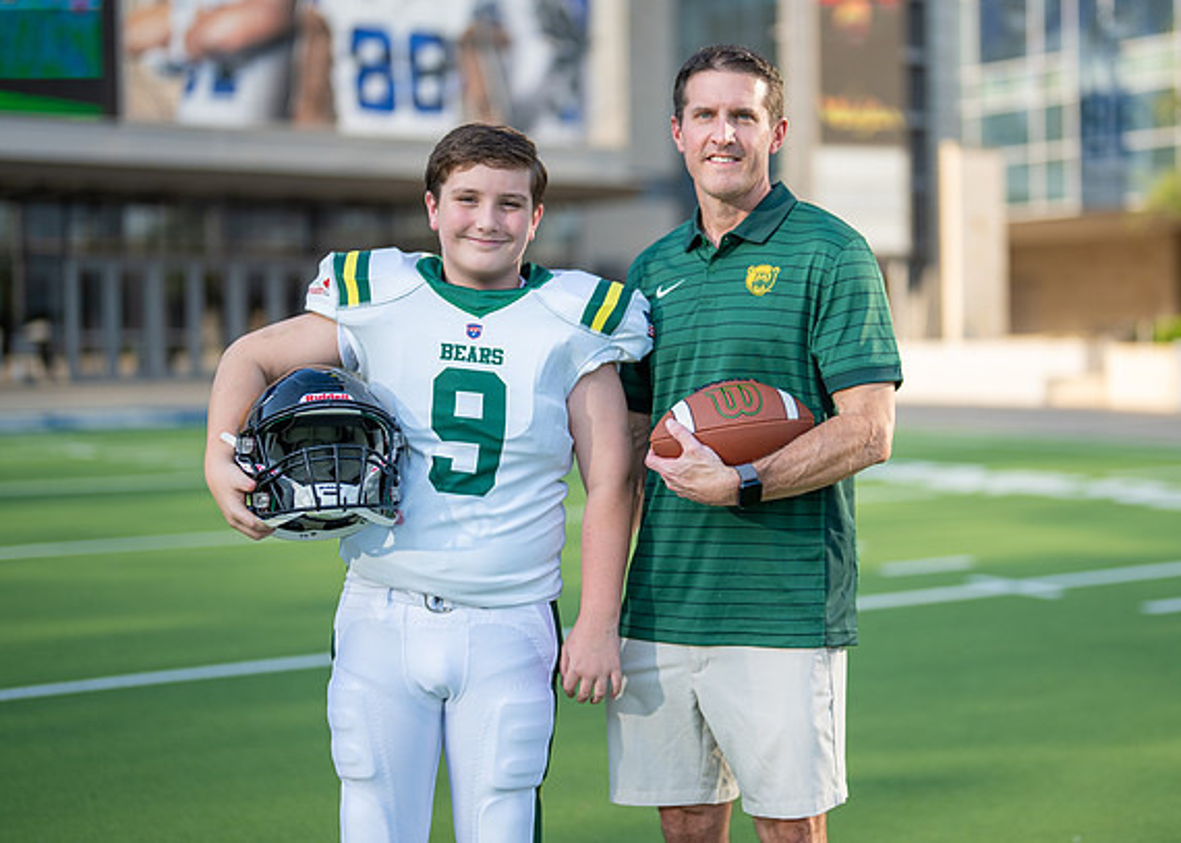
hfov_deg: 31.1
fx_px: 2113
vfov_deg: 22.6
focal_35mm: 63
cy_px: 396
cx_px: 708
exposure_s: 1/3200
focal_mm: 50
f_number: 1.2
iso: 100
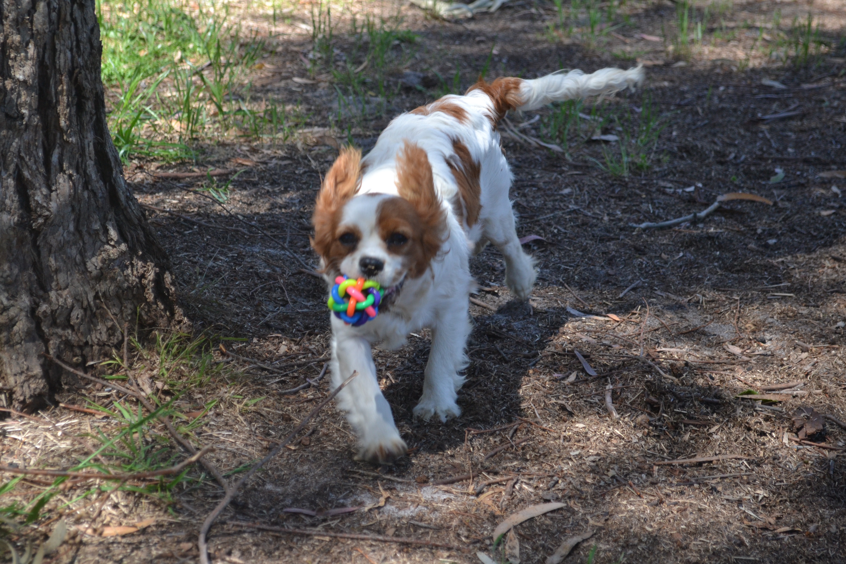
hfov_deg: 24.6
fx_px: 1939
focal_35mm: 82
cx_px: 423
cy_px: 282
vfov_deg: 16.6
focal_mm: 55
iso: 640
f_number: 5.6
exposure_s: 1/500
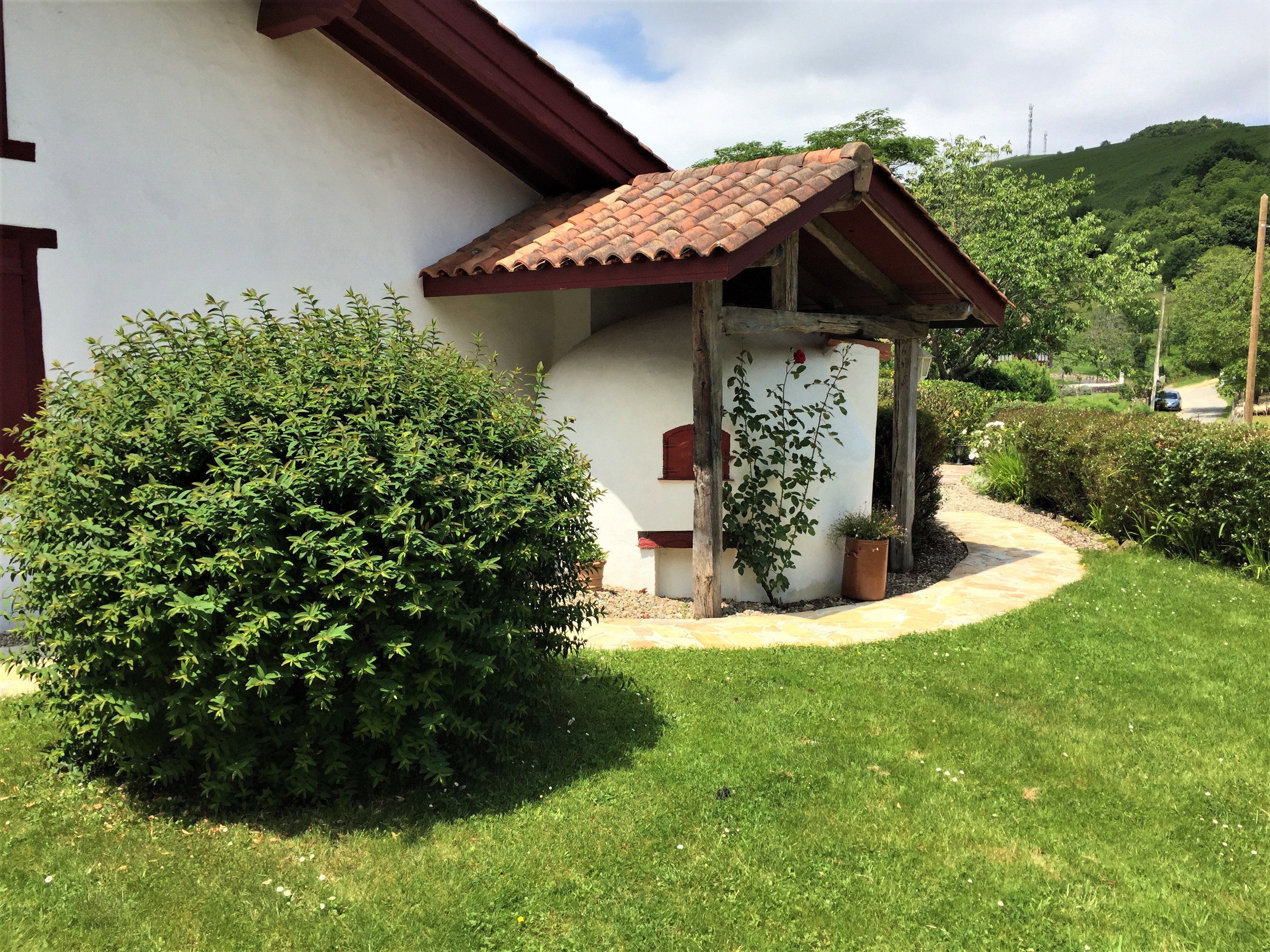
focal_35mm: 29
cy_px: 476
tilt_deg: -6.0
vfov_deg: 48.2
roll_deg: -0.6
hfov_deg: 61.7
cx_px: 635
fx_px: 1064
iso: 32
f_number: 2.2
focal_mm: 4.15
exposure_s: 1/1883
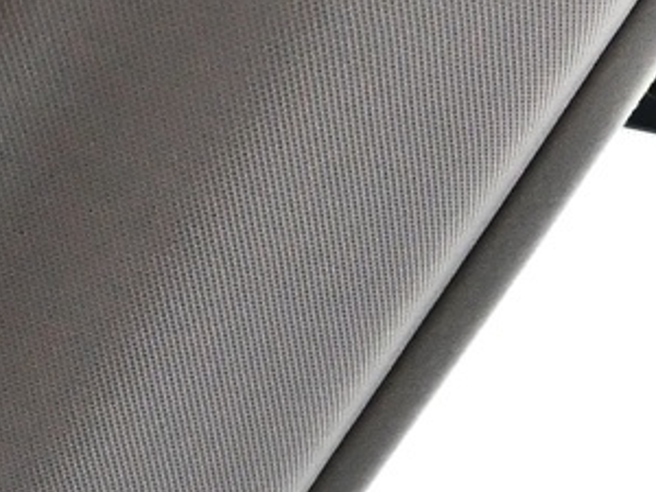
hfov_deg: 11.5
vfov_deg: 9.5
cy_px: 468
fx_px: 2956
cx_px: 1260
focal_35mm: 156
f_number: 3.8
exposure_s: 1/60
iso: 4000
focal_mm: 20
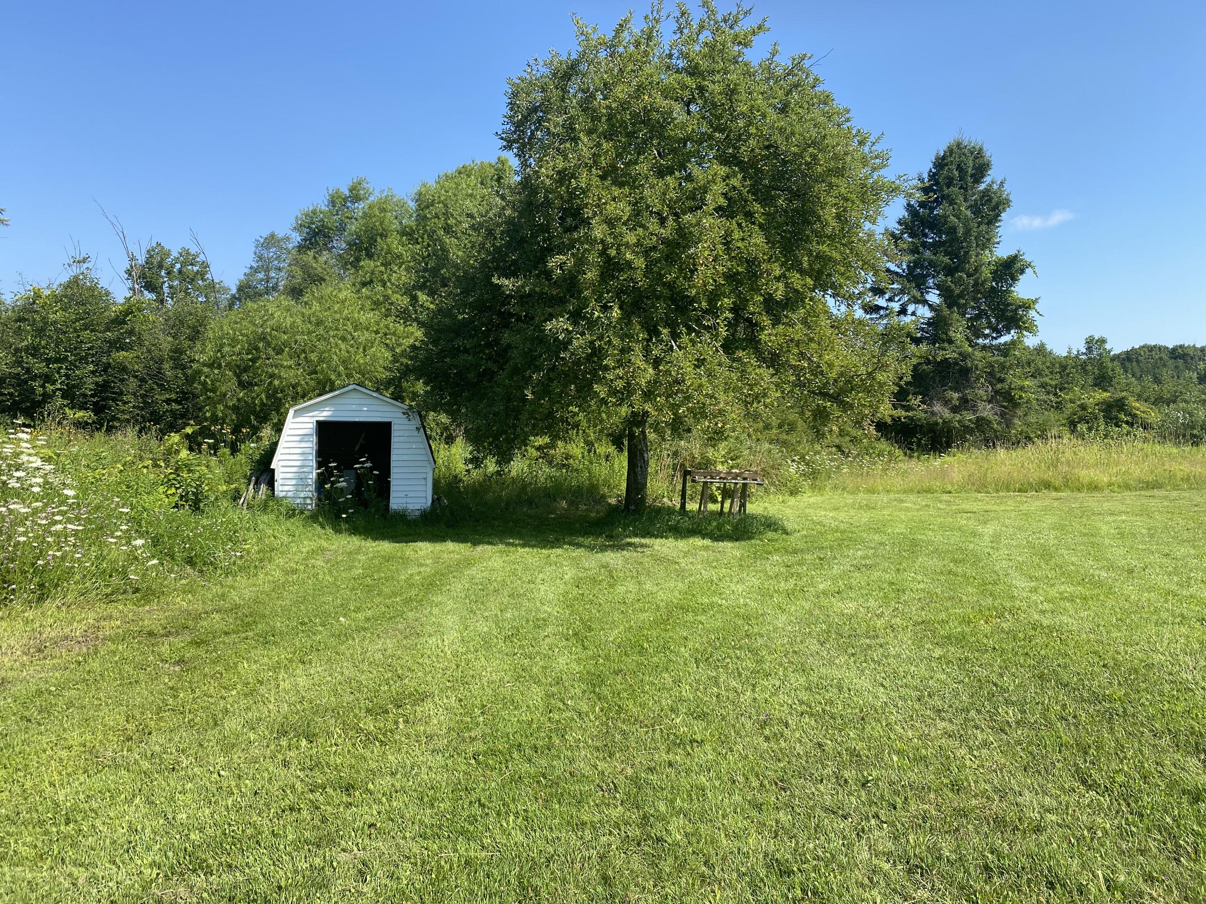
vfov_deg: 53.1
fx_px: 906
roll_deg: -1.5
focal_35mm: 26
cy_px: 452
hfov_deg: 67.3
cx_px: 603
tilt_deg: -2.7
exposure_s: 1/1678
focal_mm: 4.25
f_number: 1.8
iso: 32
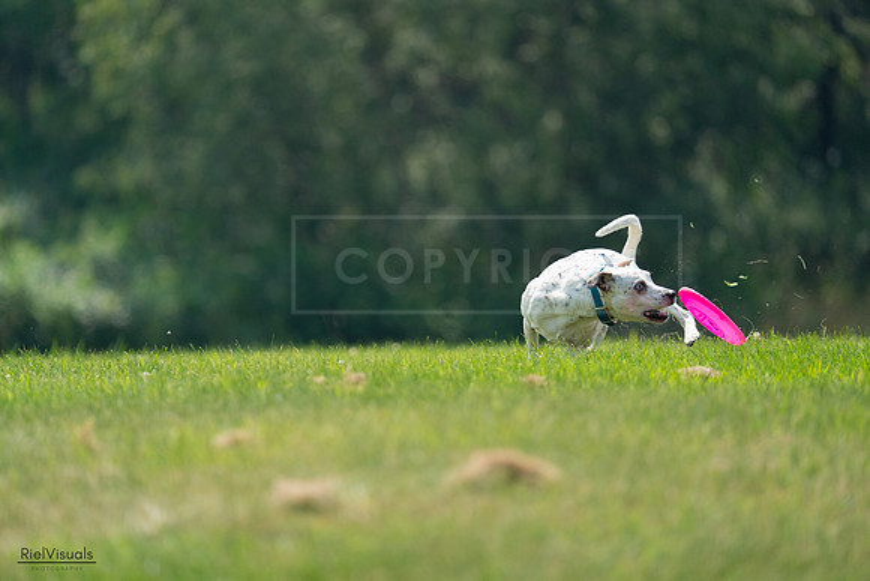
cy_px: 290
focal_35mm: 500
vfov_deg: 2.8
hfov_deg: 4.1
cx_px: 435
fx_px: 12086
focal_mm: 500
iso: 2000
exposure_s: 1/4000
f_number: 6.3
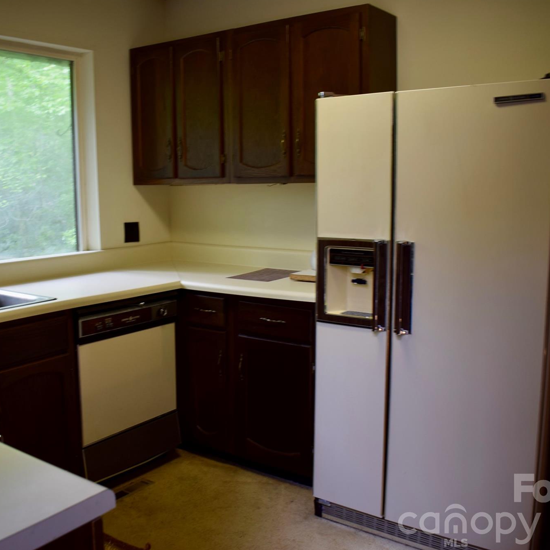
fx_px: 629
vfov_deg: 47.2
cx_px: 225
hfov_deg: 47.0
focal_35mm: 35
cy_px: 275
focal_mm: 18
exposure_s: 1/10
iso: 100
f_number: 3.5
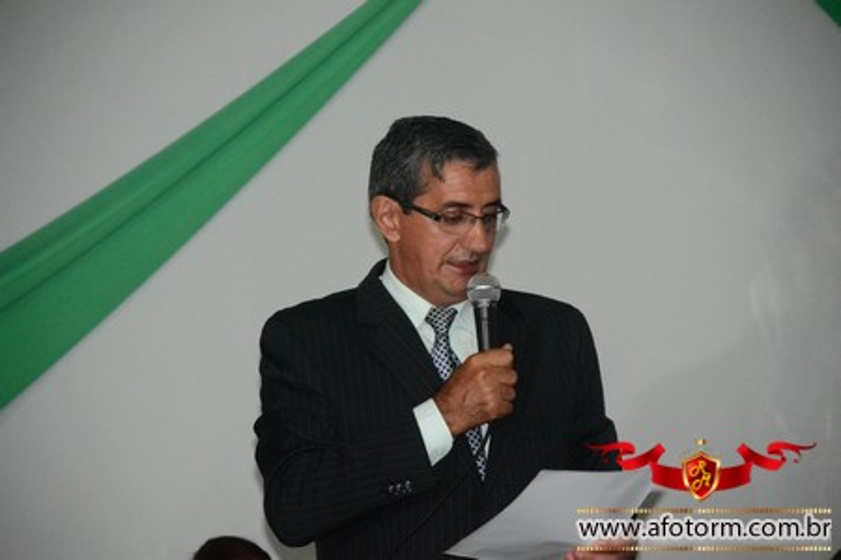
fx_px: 4730
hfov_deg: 10.2
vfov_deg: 6.8
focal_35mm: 202
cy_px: 280
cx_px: 420
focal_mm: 135
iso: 3200
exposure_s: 1/60
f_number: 5.6
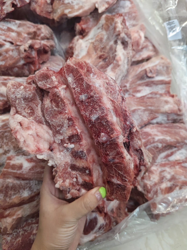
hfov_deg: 56.8
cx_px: 94
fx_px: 173
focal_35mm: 24
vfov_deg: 71.6
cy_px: 125
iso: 60
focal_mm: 5.56
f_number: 1.88
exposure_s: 1/100
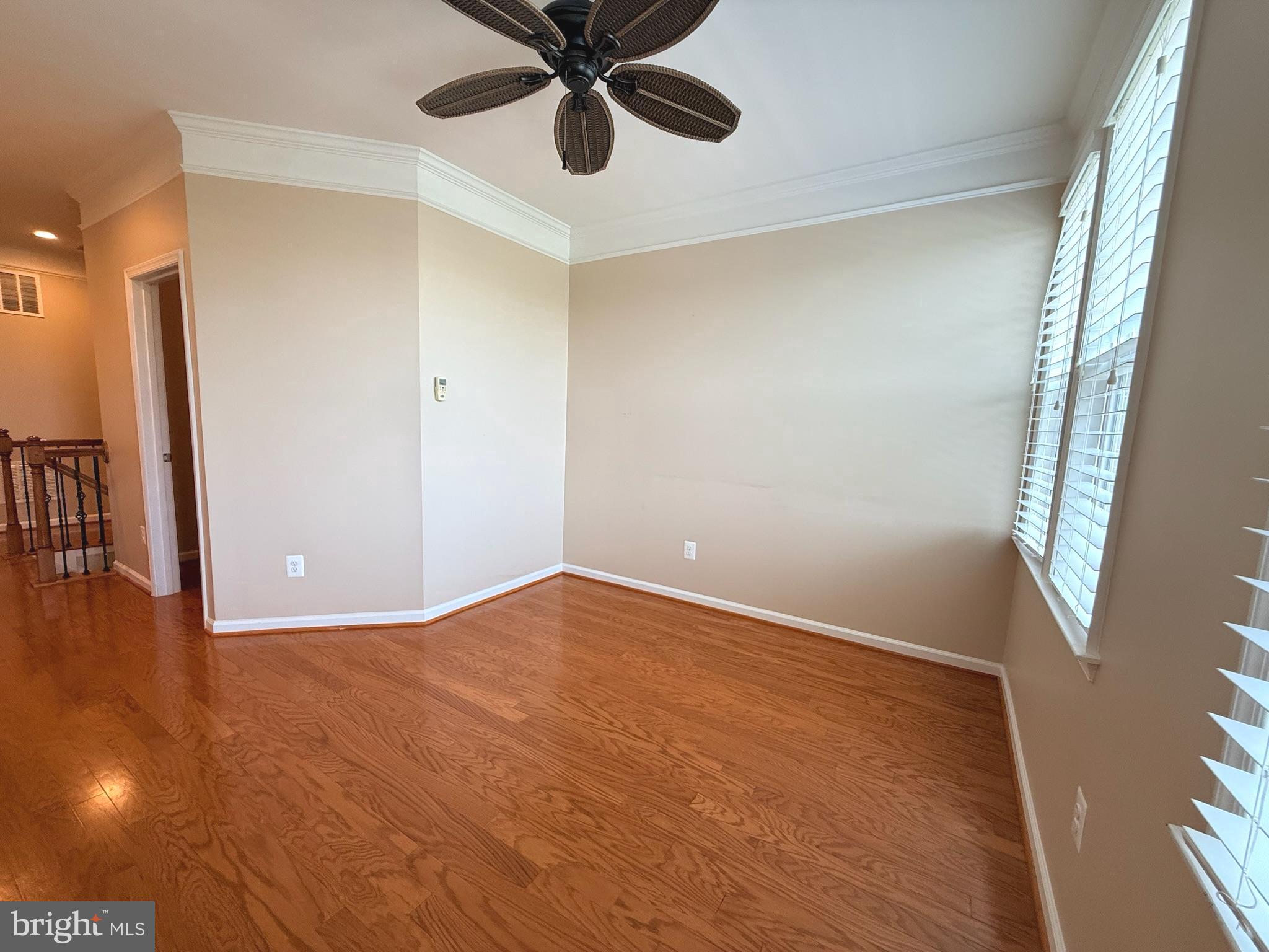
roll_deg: -2.3
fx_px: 513
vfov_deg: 85.7
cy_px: 476
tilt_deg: -6.1
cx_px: 634
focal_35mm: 14
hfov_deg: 102.1
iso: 125
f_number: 2.2
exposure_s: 1/120
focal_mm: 2.22
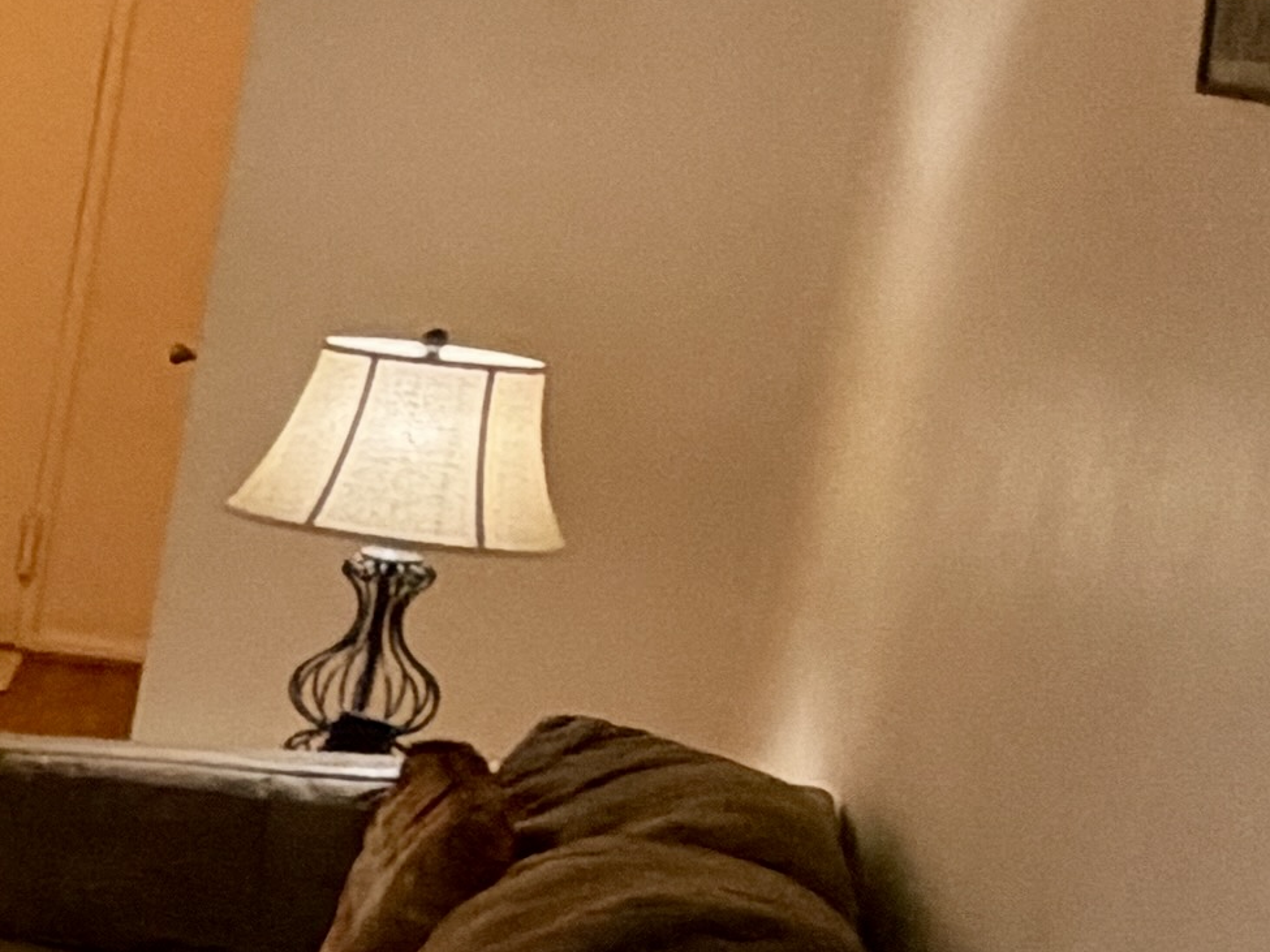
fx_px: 3008
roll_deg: -0.3
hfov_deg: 12.7
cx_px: -2240
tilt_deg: -12.0
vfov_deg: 18.0
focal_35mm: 82
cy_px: 543
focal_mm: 2.22
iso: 200
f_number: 2.2
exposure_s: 1/60
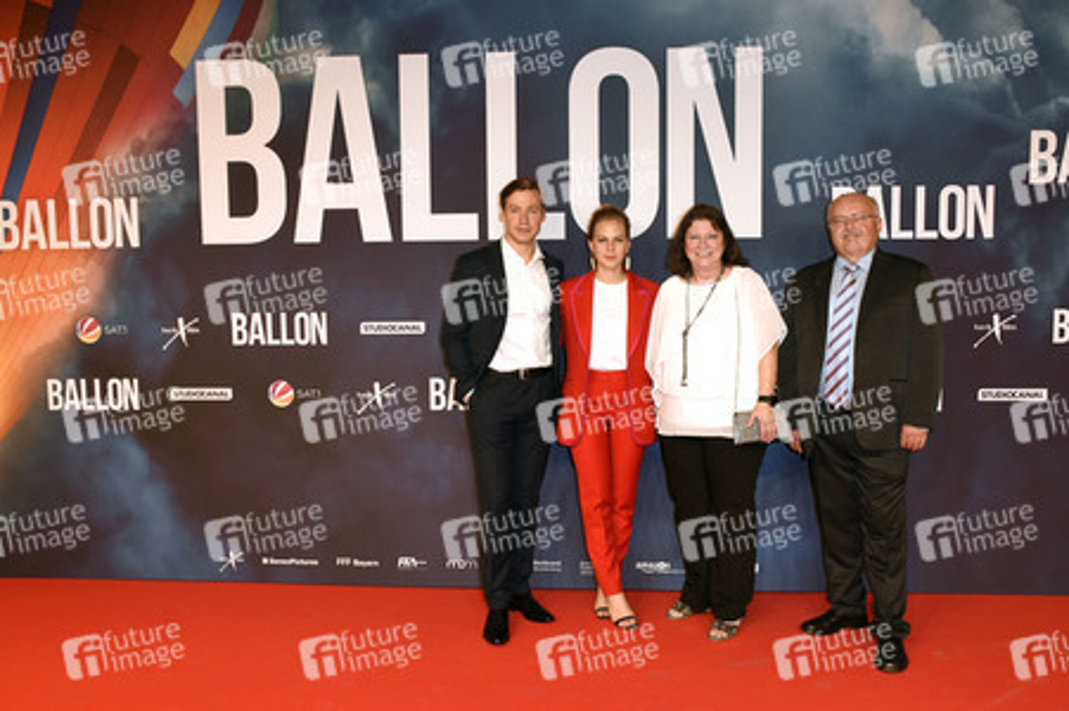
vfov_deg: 39.9
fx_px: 979
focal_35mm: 33
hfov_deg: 57.3
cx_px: 534
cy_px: 356
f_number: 6.3
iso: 500
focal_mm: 22
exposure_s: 1/100
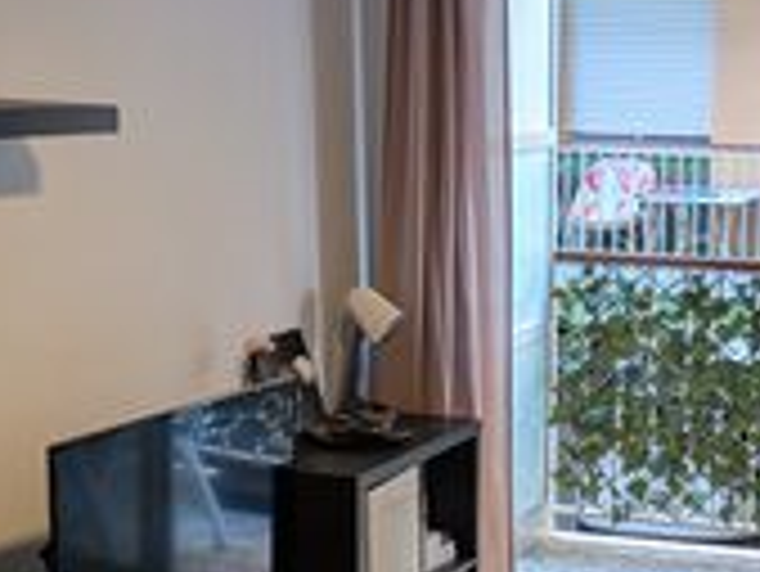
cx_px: 603
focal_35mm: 89
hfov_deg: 21.7
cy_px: 511
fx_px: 1955
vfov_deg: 16.4
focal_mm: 5.43
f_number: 1.89
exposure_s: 1/33.3
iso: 64
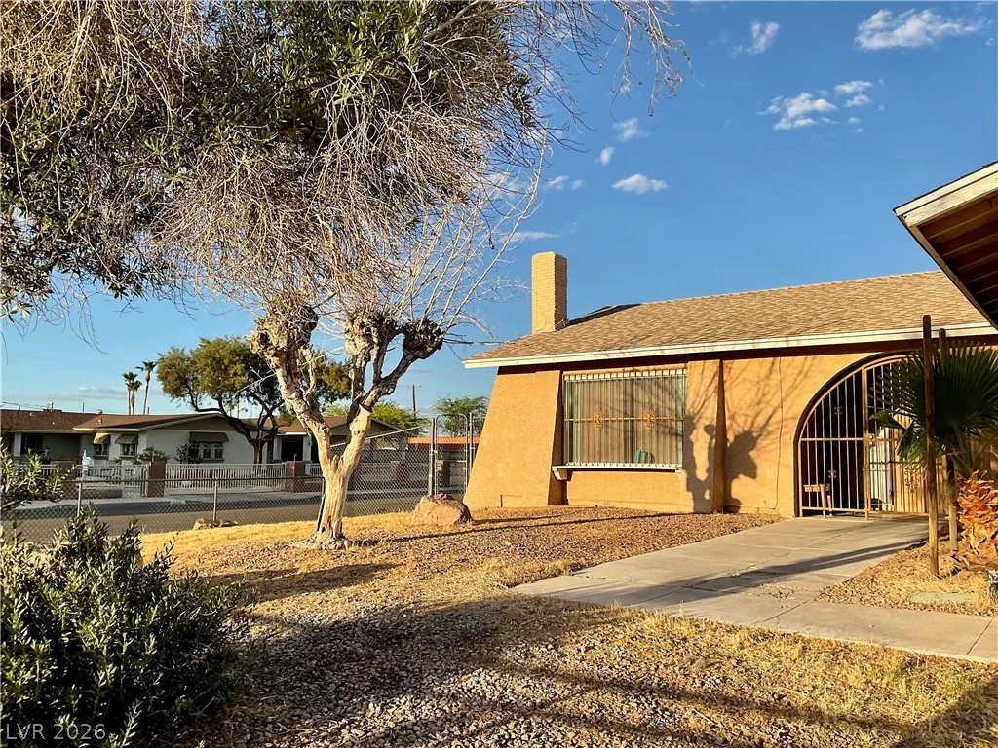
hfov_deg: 61.7
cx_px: 499
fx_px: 836
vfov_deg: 48.2
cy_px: 374
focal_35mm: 29
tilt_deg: +5.6
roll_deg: -0.9
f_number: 1.8
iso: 16
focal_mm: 3
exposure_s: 1/1377
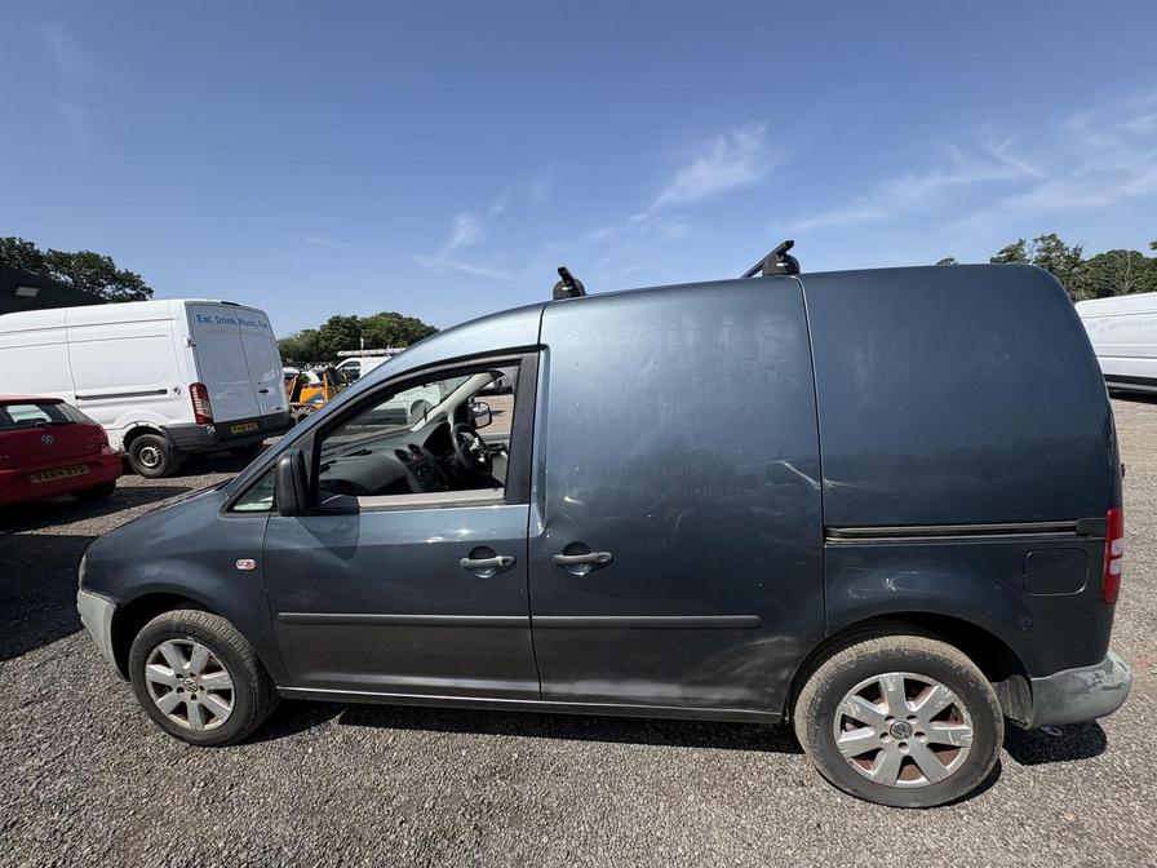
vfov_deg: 85.7
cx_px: 578
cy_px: 434
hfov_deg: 102.1
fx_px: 468
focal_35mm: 14
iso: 64
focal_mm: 2.22
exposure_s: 1/2494
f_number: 2.2
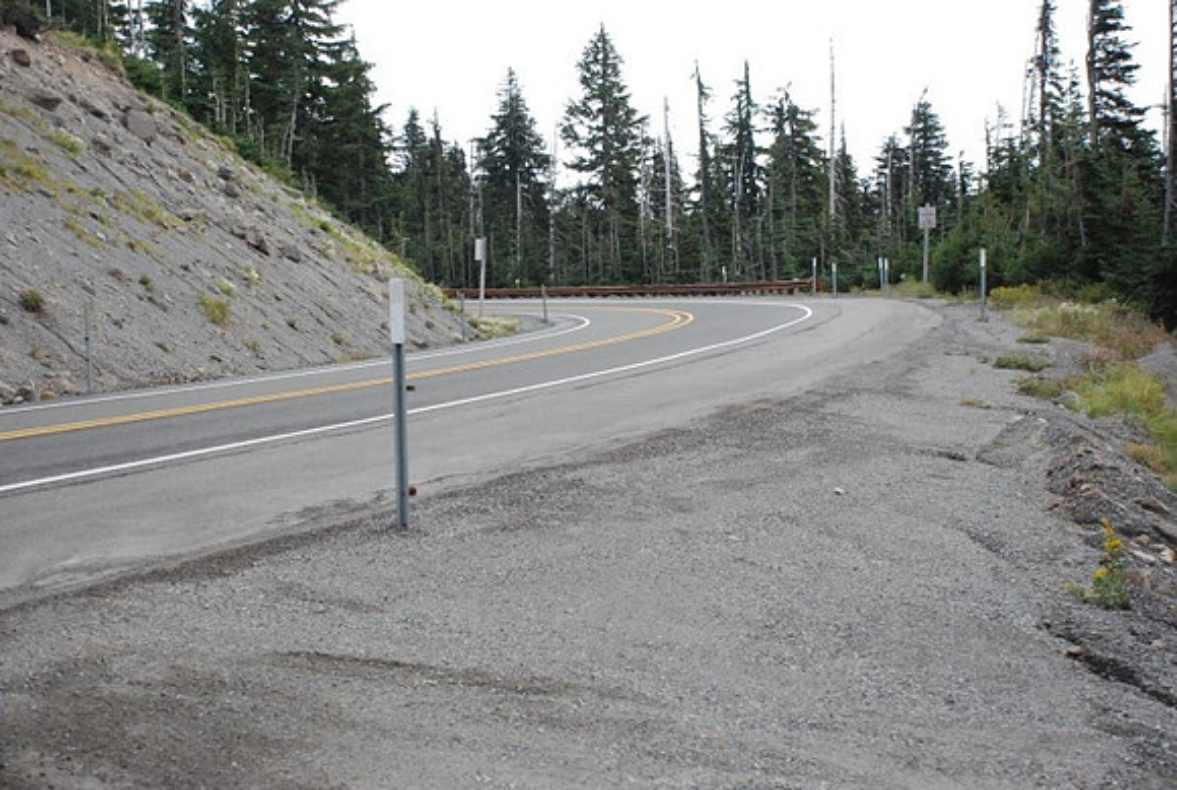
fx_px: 1965
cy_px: 395
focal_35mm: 60
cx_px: 588
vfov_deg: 22.7
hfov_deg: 33.3
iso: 1600
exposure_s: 1/4000
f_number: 4.5
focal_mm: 40
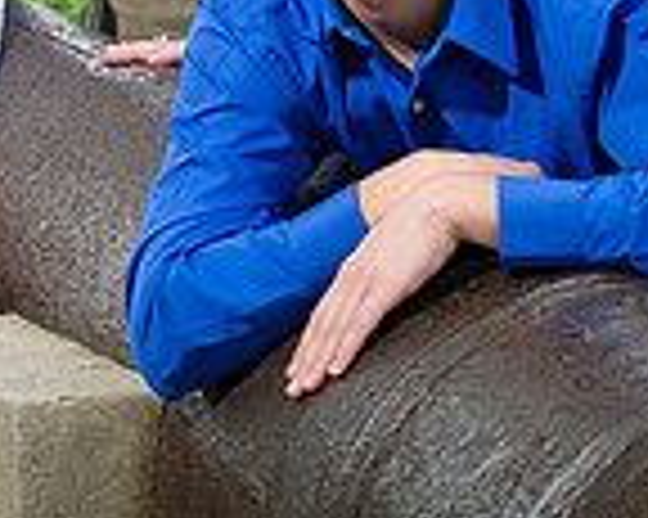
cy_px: -225
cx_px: 268
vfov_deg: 5.5
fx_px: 5328
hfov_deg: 7.0
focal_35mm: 278
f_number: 6.3
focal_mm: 95
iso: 320
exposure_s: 1/125
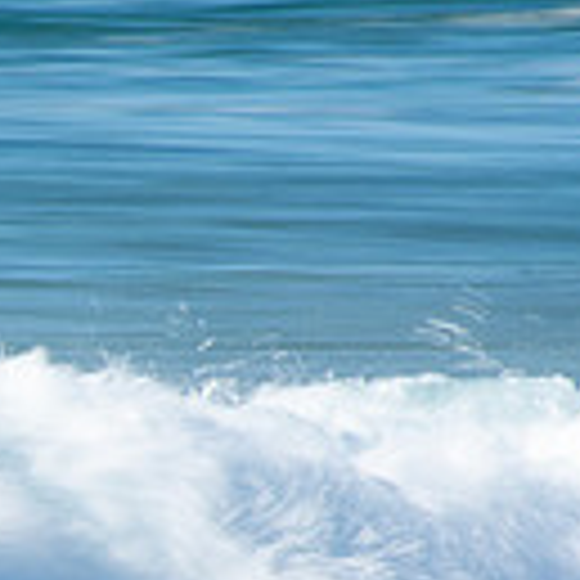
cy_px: 600
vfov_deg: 0.8
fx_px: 43391
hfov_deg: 0.8
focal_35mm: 2289
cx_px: -674
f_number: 25
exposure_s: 1/20
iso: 100
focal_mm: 400
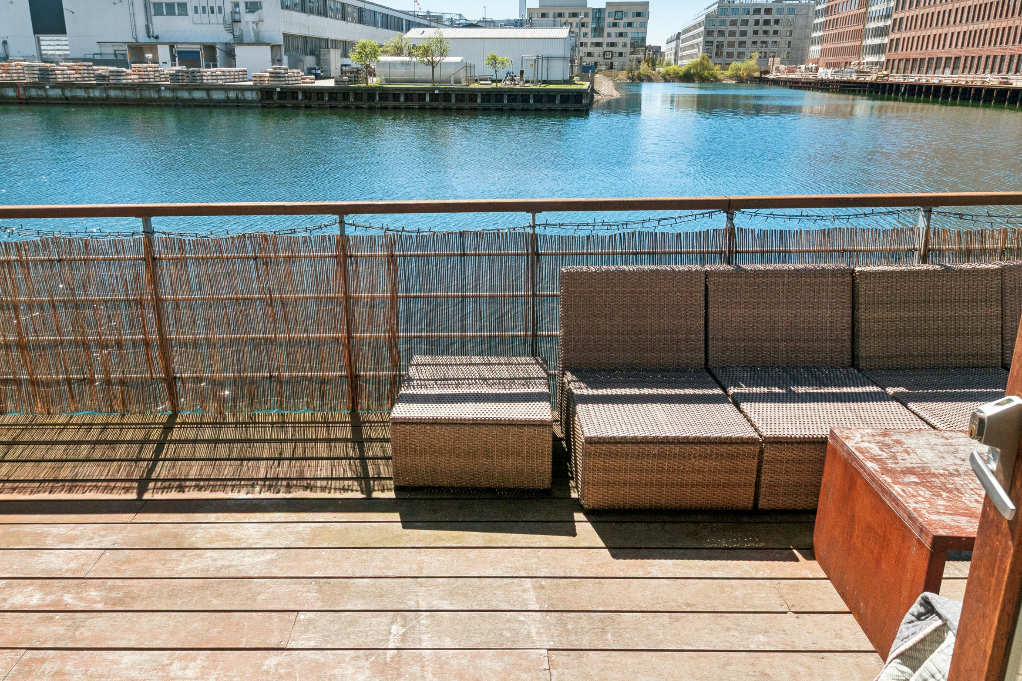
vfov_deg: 54.7
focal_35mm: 23
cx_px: 471
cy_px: 270
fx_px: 653
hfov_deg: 76.0
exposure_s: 1/500
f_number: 10
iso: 200
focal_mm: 12
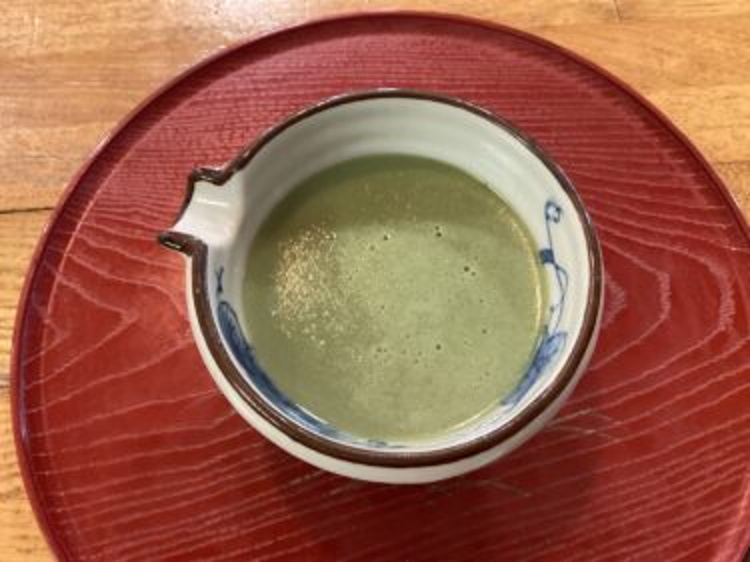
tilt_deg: -69.5
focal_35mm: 31
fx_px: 671
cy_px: 281
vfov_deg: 45.4
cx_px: 375
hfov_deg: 58.4
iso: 320
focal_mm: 3.3
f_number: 2.4
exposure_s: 1/40
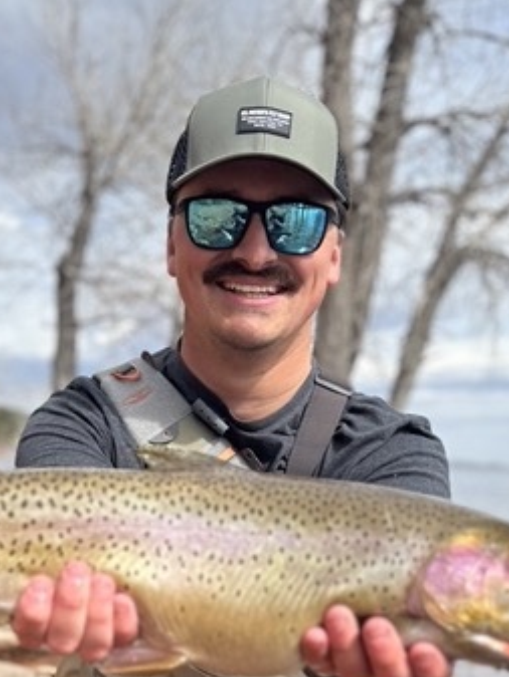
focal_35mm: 57
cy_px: 667
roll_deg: -1.2
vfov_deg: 31.4
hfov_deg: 25.6
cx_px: 193
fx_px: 1117
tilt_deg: -10.3
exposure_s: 1/3247
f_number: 1.78
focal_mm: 6.76
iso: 80
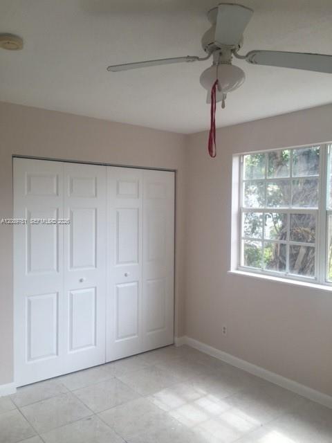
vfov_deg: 61.7
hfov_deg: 48.2
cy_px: 222
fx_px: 371
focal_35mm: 29
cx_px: 166
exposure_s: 1/120
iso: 32
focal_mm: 4.15
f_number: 2.2
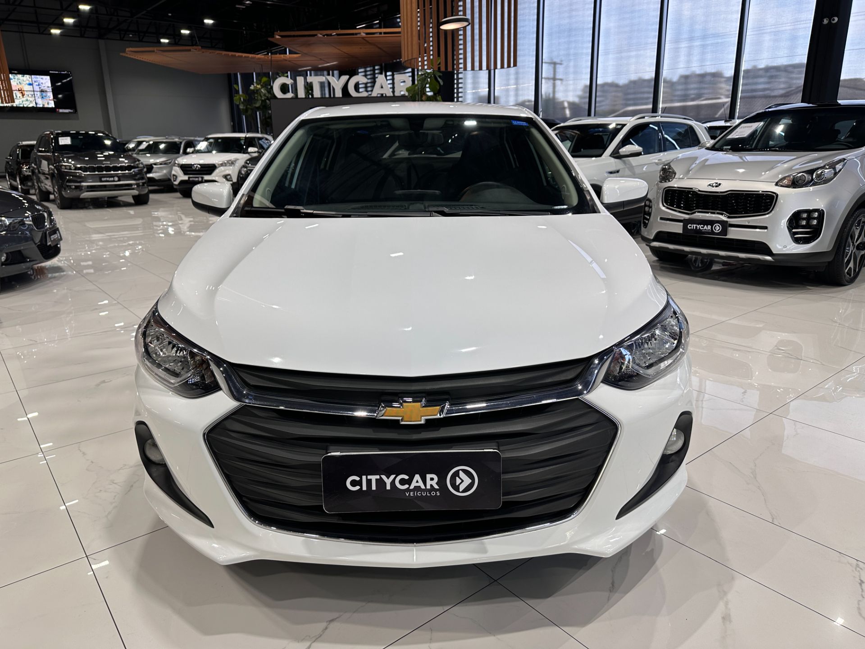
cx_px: 432
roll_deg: +0.5
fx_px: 600
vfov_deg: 56.8
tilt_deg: -16.0
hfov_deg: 71.6
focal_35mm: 24
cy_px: 324
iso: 80
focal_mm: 6.86
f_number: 1.78
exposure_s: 1/120
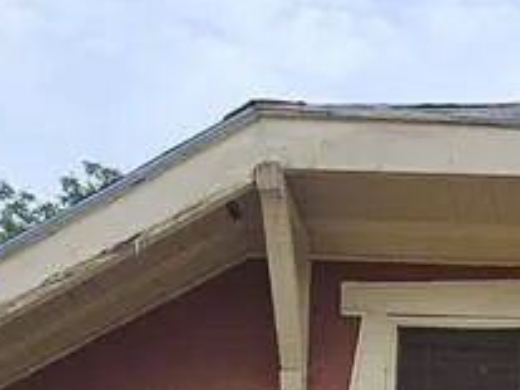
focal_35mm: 114
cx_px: 688
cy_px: 868
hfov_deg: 16.3
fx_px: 1712
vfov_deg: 11.3
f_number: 1.8
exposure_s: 1/2327
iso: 25
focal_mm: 5.4
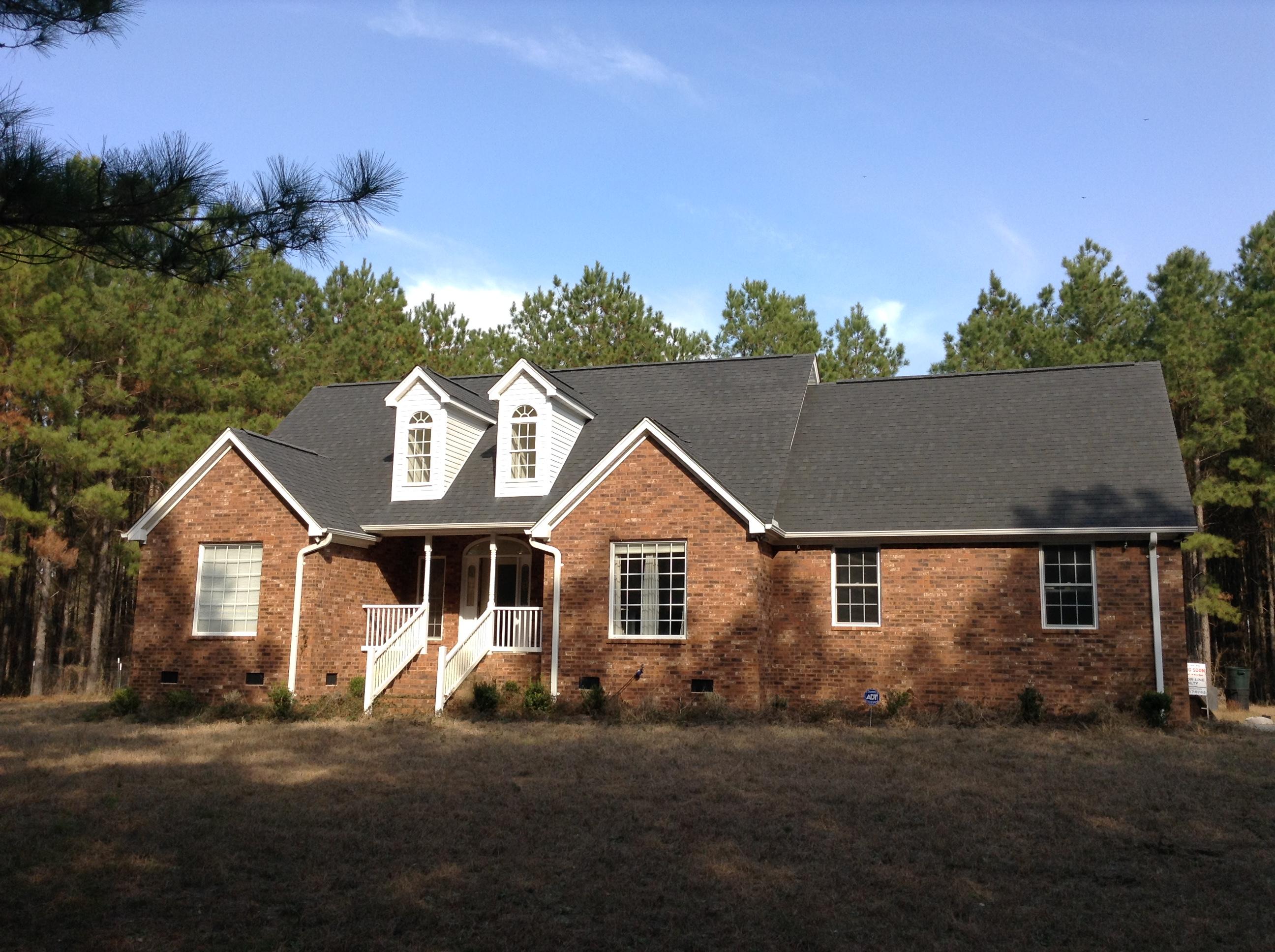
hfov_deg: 55.4
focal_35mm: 33
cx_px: 638
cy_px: 476
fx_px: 1214
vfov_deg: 42.8
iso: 25
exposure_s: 1/491
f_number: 2.4
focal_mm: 3.3
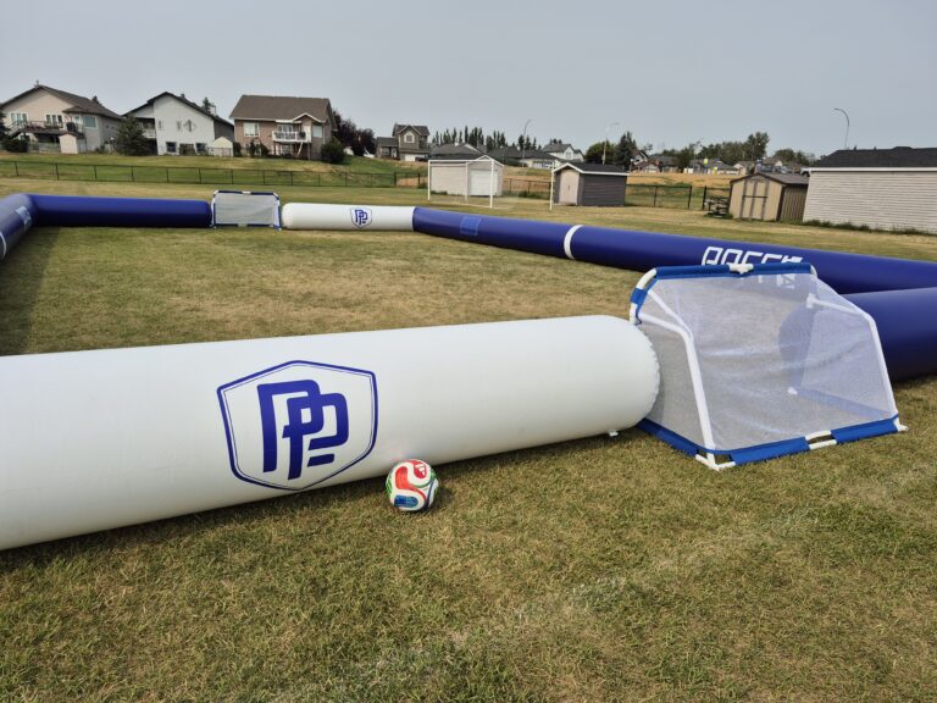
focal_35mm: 23
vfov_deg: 58.9
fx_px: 623
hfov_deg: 73.9
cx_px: 468
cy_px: 352
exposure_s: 1/2960
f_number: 1.8
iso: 25
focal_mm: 5.4
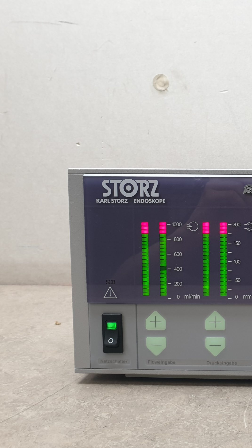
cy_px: 224
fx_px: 451
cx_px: 271
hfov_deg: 28.6
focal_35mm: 38
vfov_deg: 52.8
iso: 100
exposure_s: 1/50
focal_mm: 4.3
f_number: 2.4
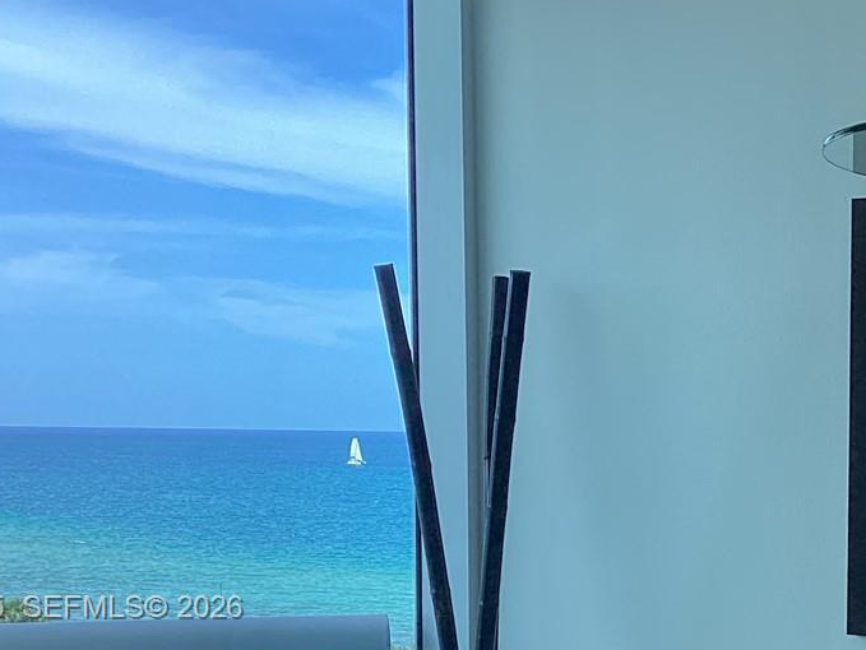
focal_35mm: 73
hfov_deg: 25.4
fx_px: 1827
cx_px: 866
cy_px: 609
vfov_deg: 19.7
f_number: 2.4
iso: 32
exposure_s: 1/120
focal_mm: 3.3
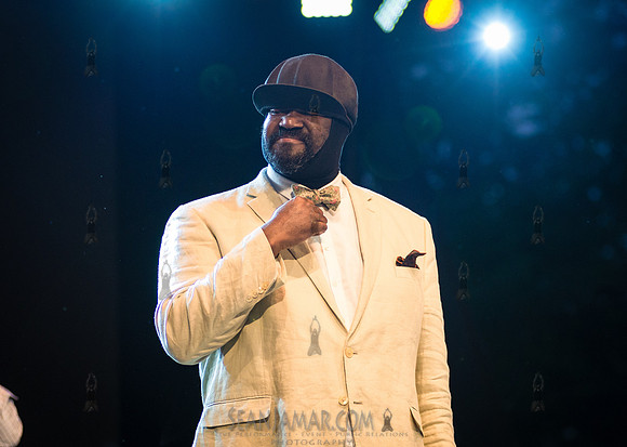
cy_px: 257
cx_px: 311
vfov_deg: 10.5
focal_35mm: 137
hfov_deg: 14.7
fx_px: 2438
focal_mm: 105
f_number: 3.2
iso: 1600
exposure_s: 1/500
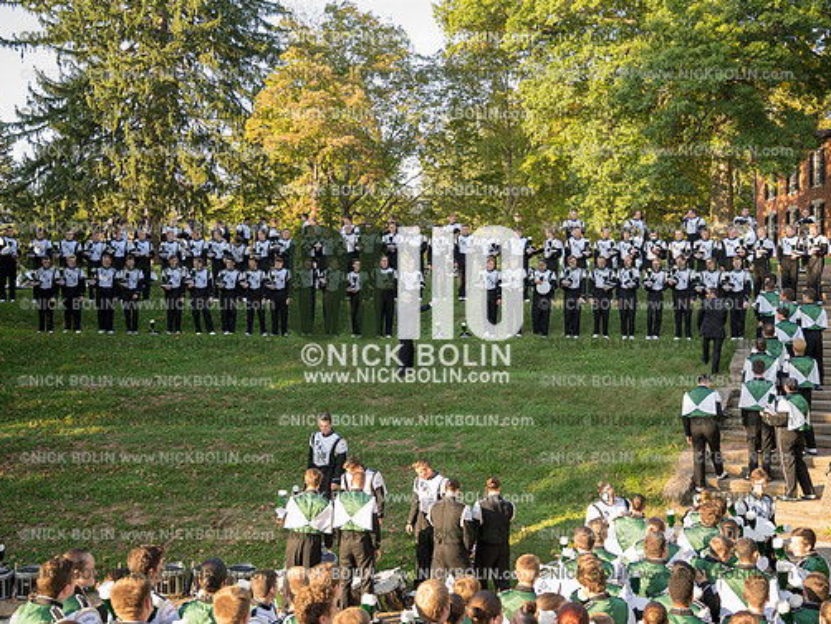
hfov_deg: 46.8
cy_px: 305
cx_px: 406
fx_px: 961
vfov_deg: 36.0
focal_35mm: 40
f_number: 4
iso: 125
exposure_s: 1/100
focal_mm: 36
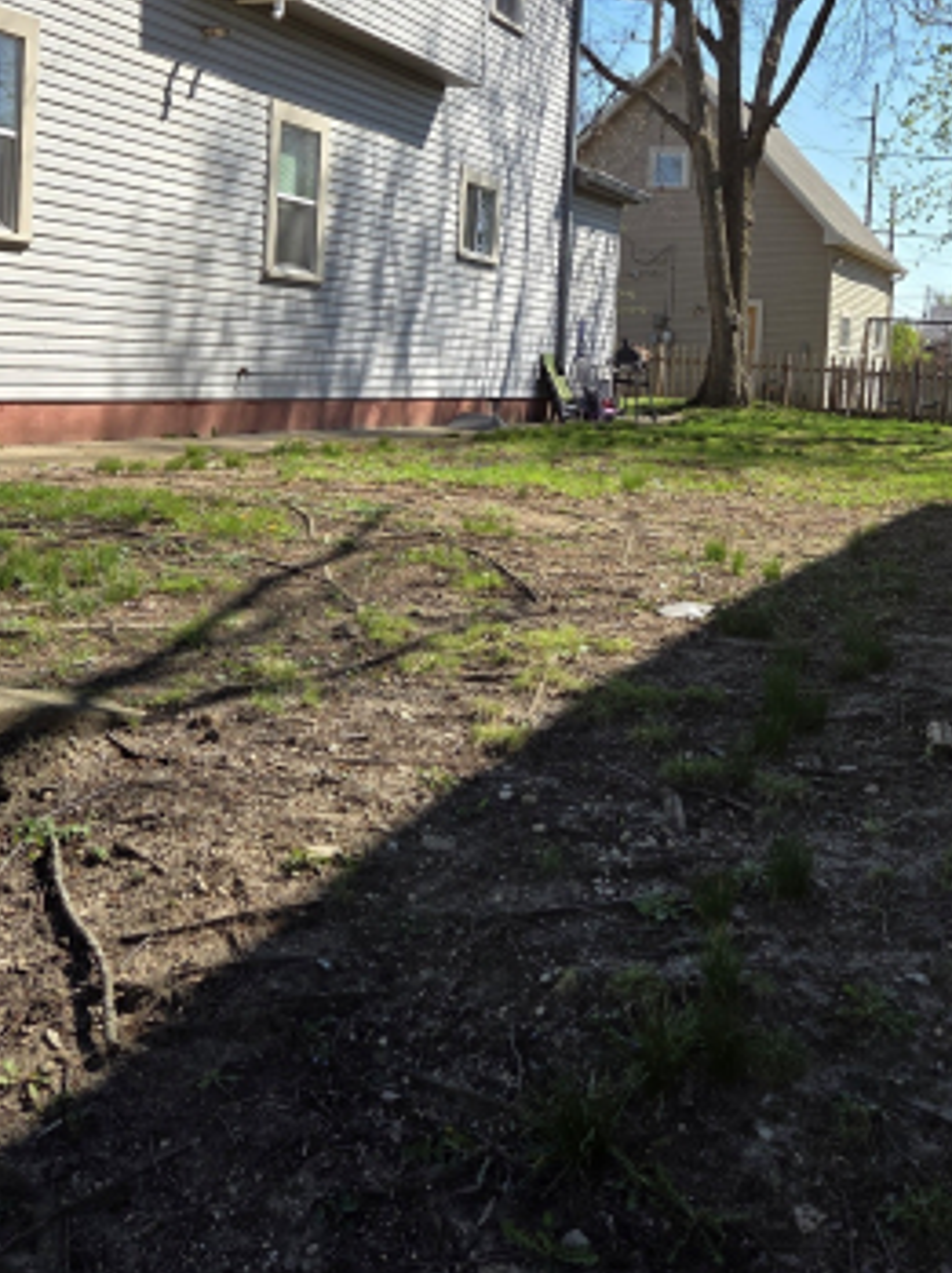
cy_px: 440
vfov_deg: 42.5
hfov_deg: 32.3
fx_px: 1616
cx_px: 700
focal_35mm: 44
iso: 80
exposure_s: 1/2993
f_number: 1.8
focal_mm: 5.4
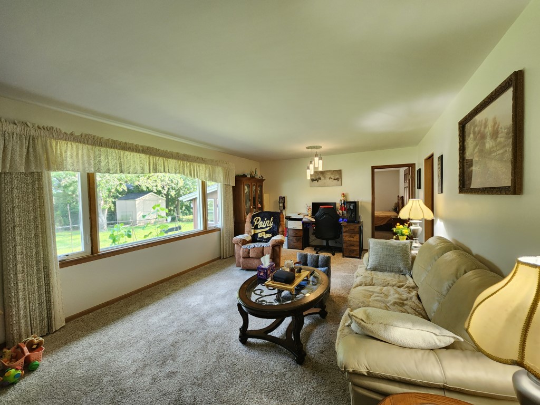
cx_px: 270
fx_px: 203
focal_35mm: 13
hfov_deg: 106.2
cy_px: 202
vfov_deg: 89.9
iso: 320
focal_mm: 2.2
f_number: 2.2
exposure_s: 1/60
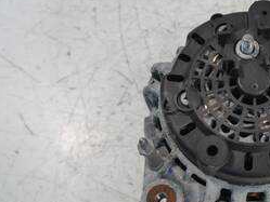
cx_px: 241
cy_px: 93
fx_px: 421
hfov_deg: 33.7
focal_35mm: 54
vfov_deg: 27.0
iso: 640
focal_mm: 14
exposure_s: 1/125
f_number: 3.5
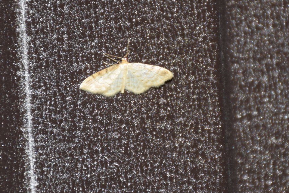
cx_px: 144
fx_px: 1686
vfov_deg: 6.5
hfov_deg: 9.8
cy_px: 96
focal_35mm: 210
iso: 320
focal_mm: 140
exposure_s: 1/60
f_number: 7.1
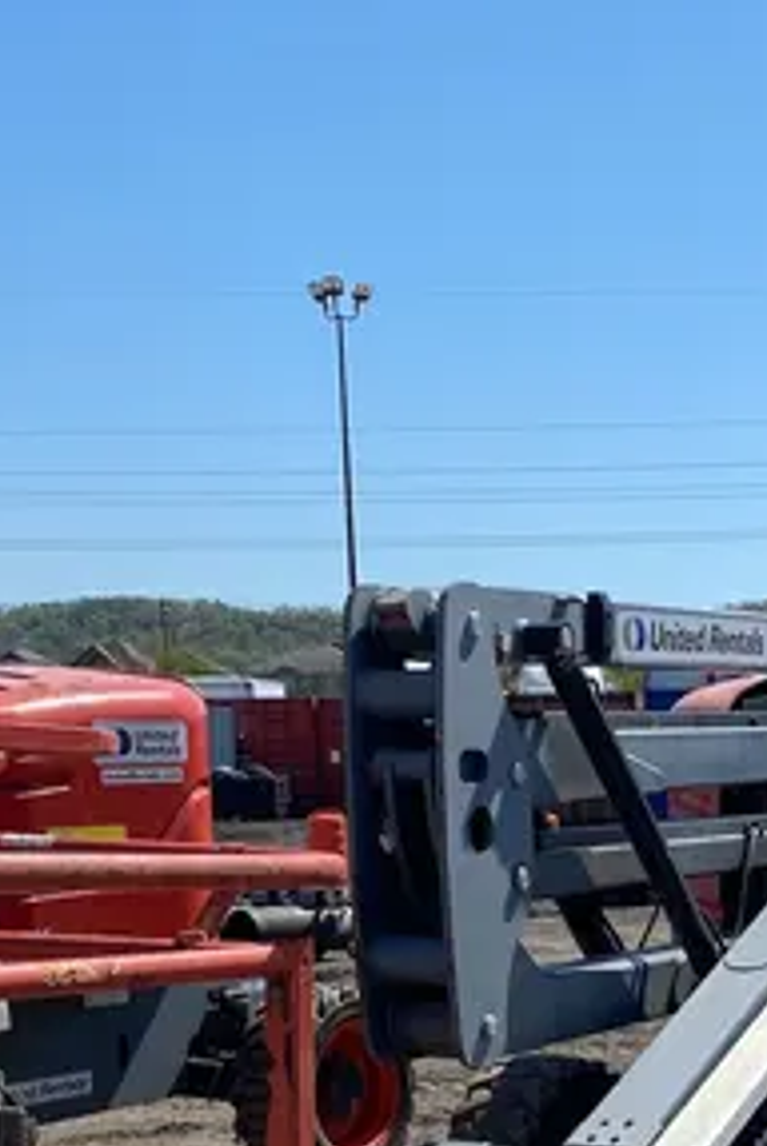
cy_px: 1076
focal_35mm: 69
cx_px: 711
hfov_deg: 19.4
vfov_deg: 27.9
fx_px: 2200
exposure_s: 1/3205
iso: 32
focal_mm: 4.25
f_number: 1.8
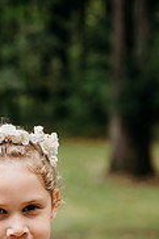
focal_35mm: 141
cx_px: 1
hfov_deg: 9.6
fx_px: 936
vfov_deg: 14.2
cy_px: 263
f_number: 2.8
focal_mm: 57
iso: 200
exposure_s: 1/400
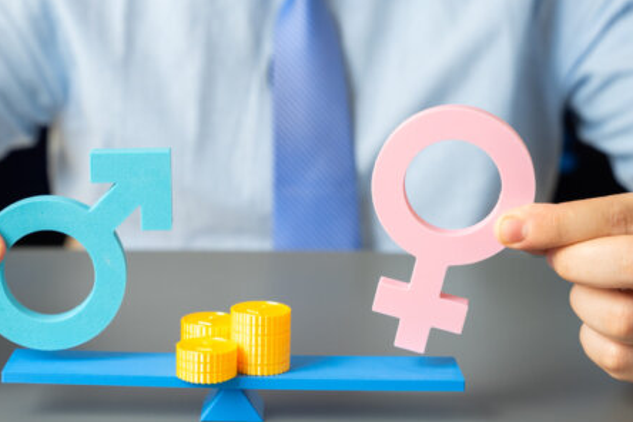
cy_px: 225
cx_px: 230
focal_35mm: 78
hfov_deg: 25.8
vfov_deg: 17.4
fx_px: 1375
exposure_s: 1/160
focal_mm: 57.9
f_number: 5
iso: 640
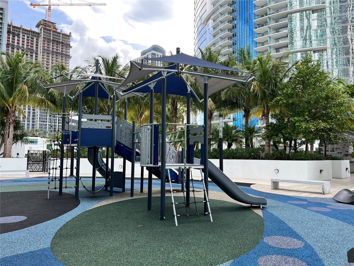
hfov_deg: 67.3
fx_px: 266
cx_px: 177
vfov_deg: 53.1
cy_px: 133
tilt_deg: +5.0
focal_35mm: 26
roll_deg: -0.6
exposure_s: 1/924
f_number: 1.5
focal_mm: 5.7
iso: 50
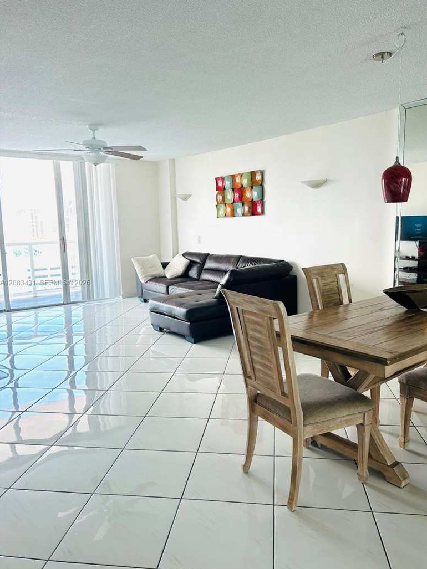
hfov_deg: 51.3
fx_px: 444
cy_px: 283
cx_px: 220
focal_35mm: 27
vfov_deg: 65.3
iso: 40
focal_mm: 5.7
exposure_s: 1/159
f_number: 1.5
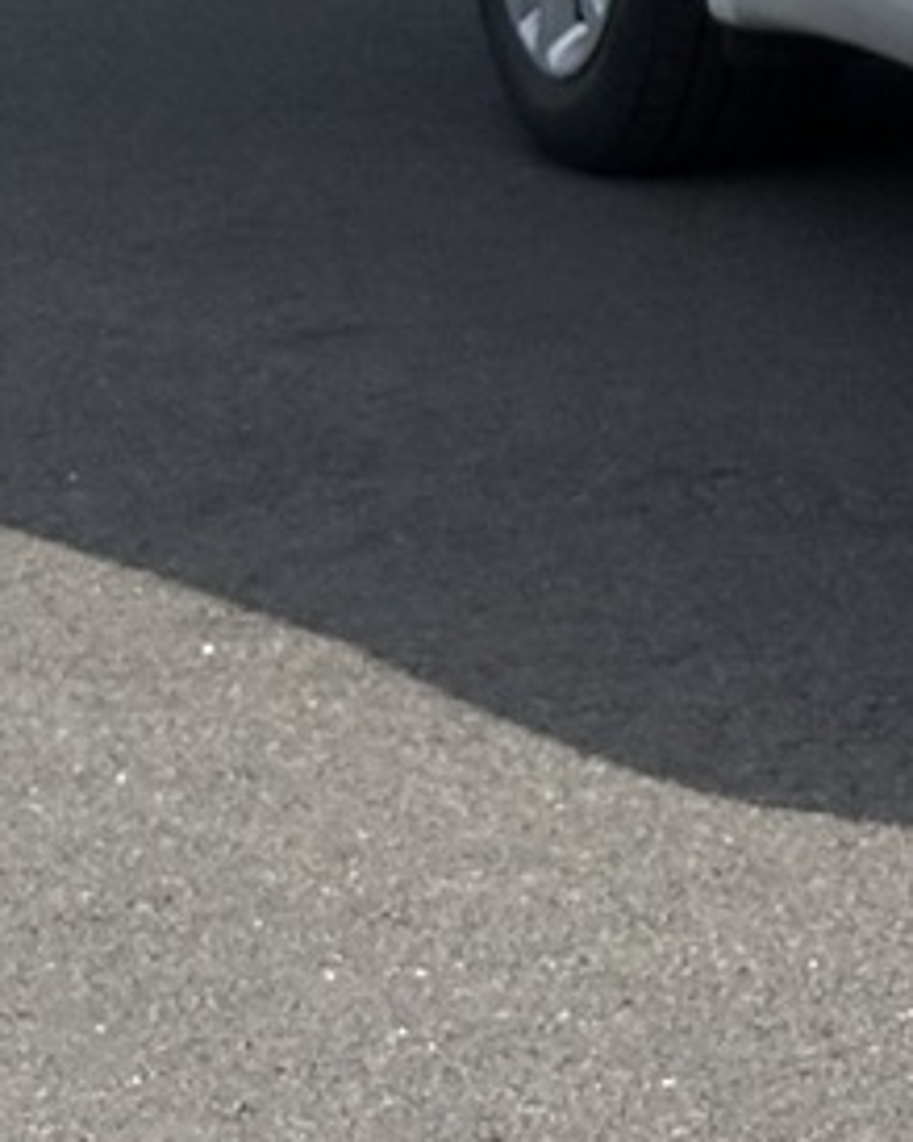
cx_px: 2418
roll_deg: +1.2
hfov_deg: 6.0
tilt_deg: -0.5
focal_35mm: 246
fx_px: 8314
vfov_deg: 7.6
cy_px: -821
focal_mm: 6.86
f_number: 1.78
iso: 64
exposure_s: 1/7092
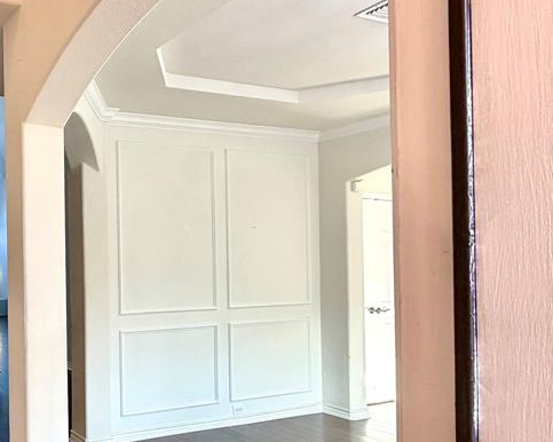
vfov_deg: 49.6
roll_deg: +2.2
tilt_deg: +0.1
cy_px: 265
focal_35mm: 29
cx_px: -26
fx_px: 474
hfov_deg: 47.5
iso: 200
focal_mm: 2.22
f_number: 2.2
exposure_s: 1/120
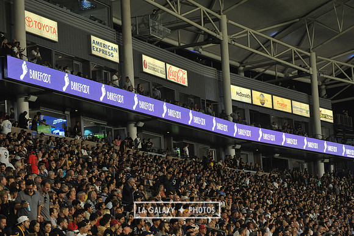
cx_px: 177
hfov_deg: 18.6
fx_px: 1081
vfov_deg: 12.4
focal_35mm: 110
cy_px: 118
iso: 3200
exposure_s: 1/250
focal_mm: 110
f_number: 8
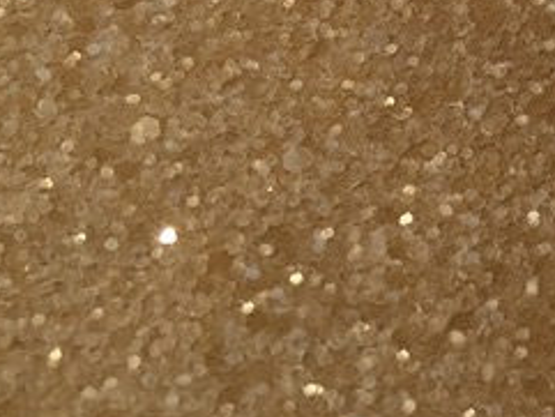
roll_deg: -2.2
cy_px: -143
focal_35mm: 123
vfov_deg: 11.7
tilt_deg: -41.6
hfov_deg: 14.2
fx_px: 1973
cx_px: 1002
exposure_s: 1/33
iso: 160
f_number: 2.2
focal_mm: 4.15
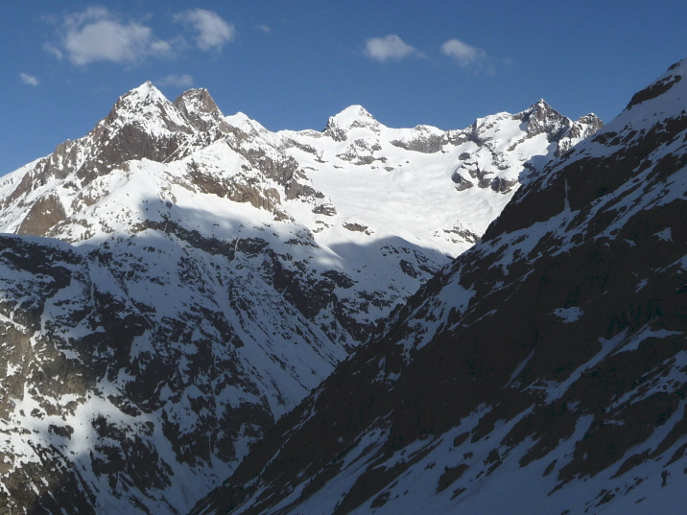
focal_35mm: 47
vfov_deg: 30.9
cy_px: 258
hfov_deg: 40.4
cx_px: 344
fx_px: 933
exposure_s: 1/500
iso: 100
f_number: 8
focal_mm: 4.7
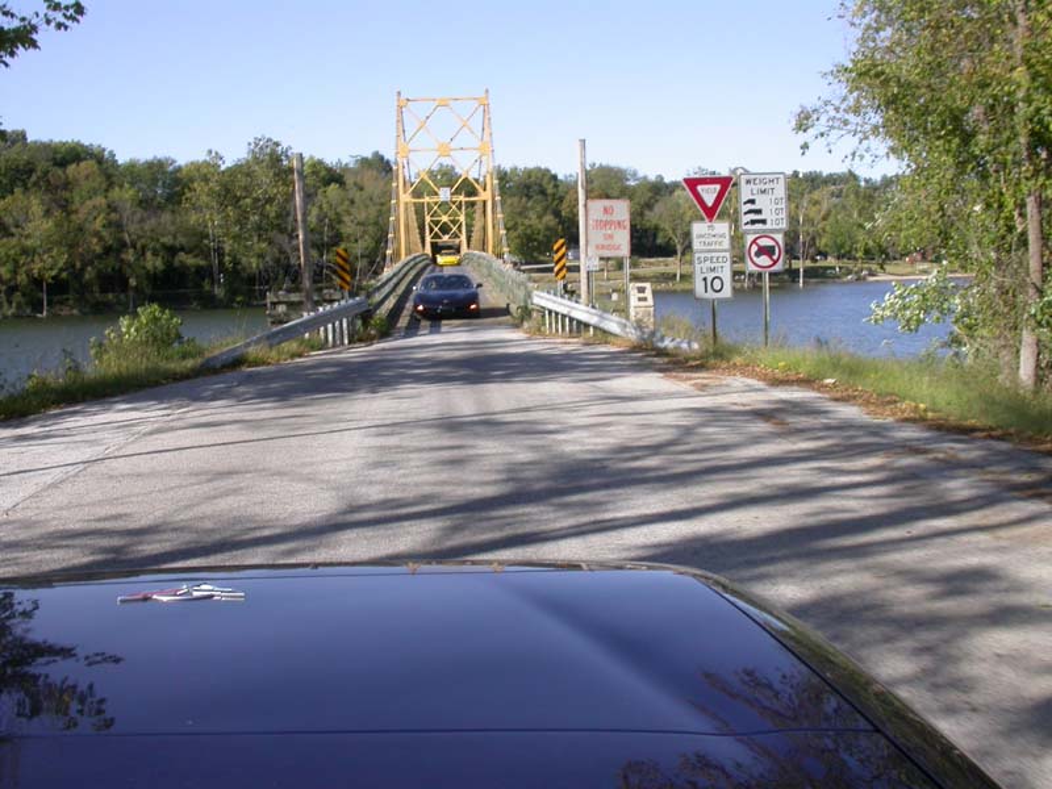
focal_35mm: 38
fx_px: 1155
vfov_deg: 37.7
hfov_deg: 49.0
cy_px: 394
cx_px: 526
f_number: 6.7
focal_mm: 7.85
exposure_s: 1/240
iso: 100
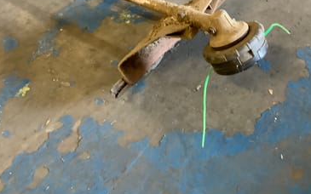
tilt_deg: -47.1
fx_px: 381
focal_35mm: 45
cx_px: 194
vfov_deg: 28.5
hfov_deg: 44.0
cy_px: 70
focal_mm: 3.3
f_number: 2.4
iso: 400
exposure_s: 1/25
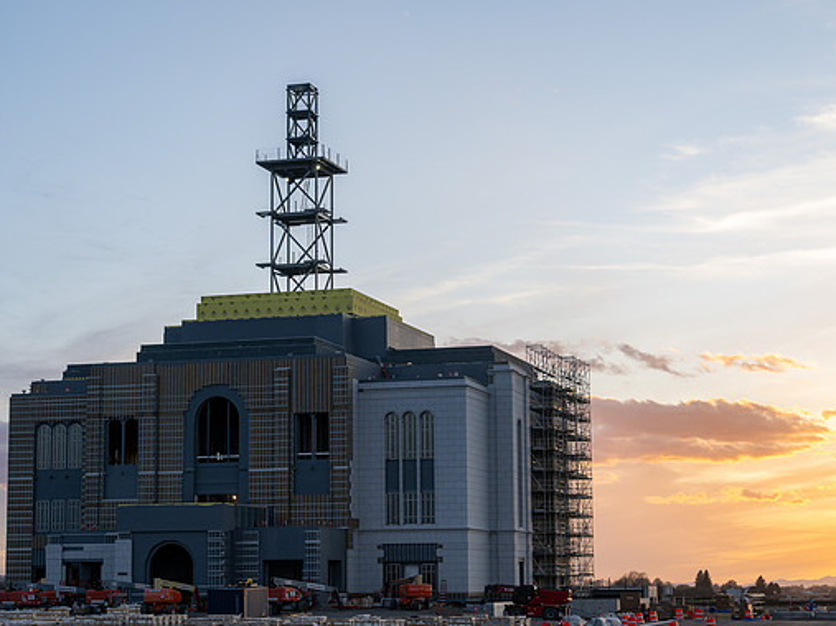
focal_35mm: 77
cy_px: 312
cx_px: 399
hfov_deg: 25.3
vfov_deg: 19.1
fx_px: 1859
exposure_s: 1/160
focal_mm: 70
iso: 400
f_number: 7.1
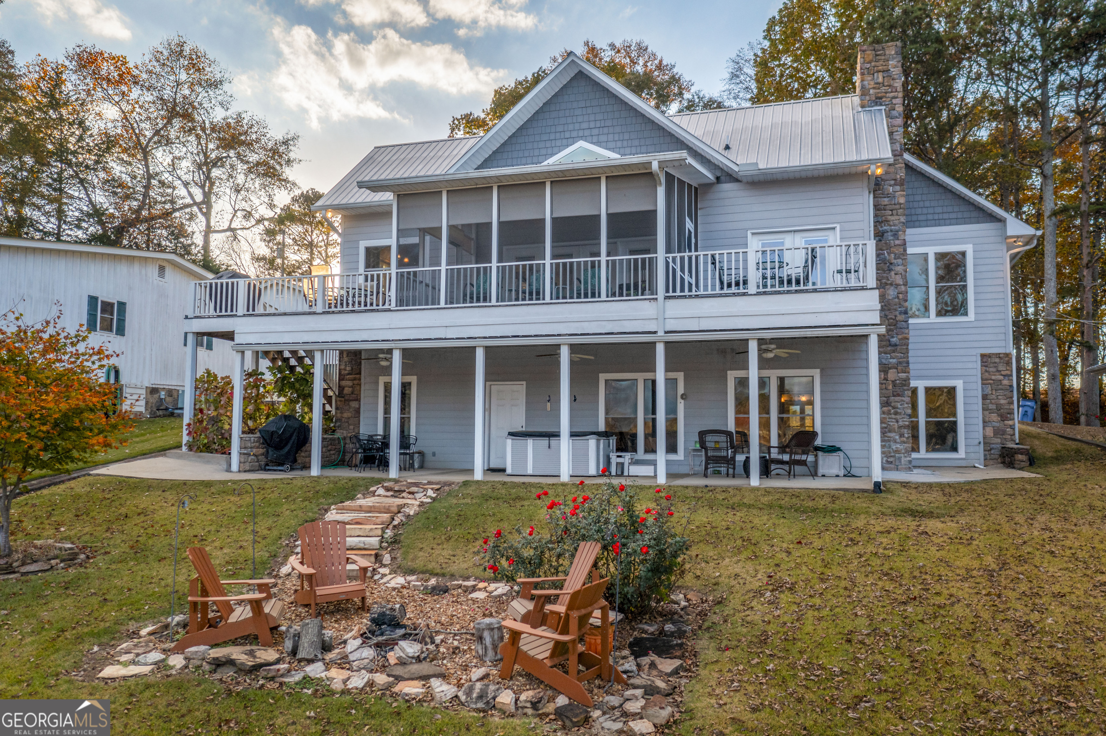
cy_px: 368
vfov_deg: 46.4
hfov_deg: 65.5
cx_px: 553
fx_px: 860
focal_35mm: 28
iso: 100
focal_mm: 10.26
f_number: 3.2
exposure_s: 1/800
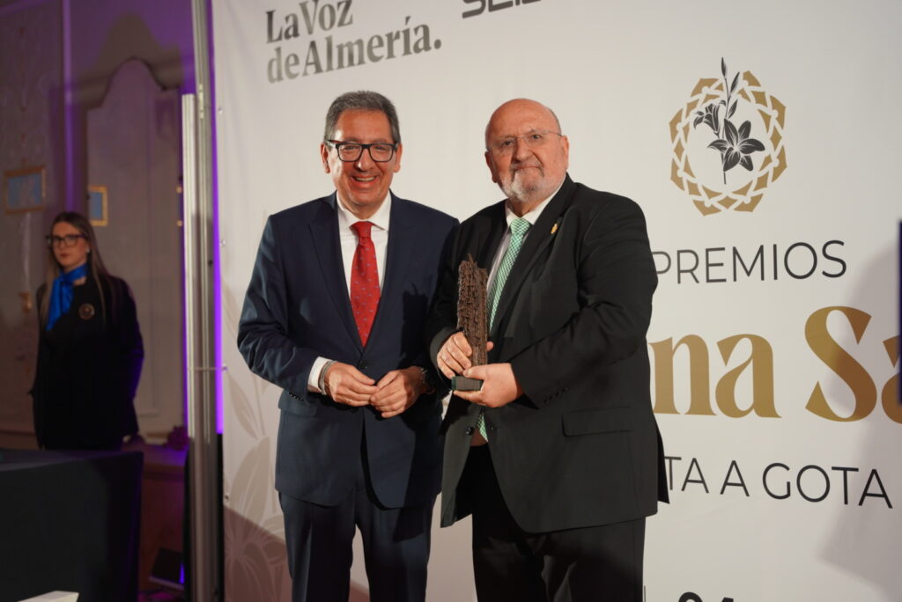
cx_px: 451
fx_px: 1441
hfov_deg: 34.7
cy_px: 301
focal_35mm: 58
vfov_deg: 23.6
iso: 800
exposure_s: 1/200
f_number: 2.8
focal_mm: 57.5
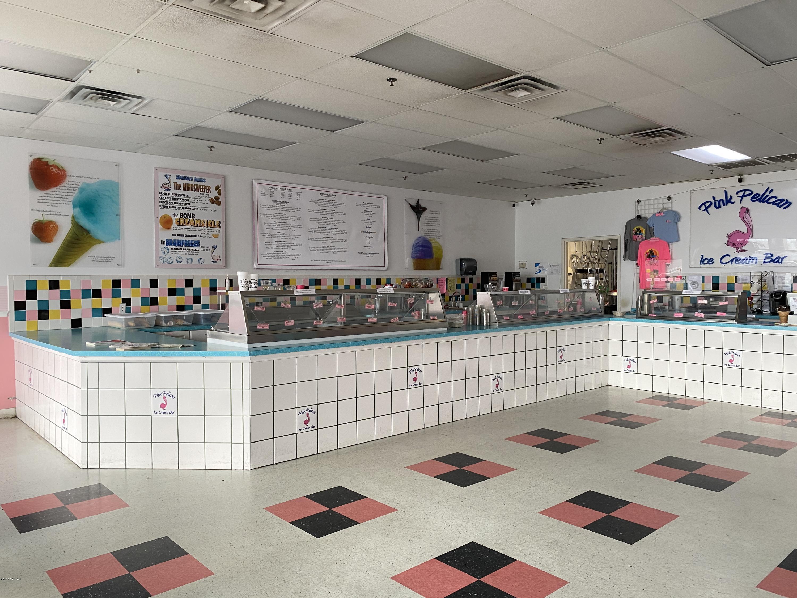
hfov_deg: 67.3
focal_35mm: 26
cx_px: 398
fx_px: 599
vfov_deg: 53.1
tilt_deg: +0.5
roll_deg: +0.6
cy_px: 299
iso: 80
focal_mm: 4.25
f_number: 1.8
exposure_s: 1/60
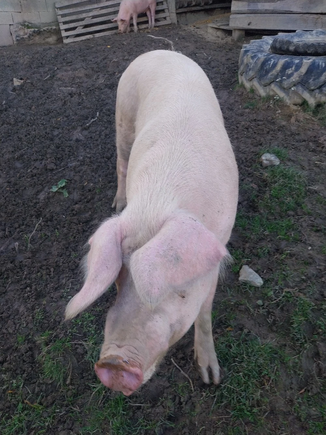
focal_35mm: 26
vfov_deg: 67.3
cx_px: 163
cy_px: 218
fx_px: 326
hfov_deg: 53.1
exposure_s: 1/164
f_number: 1.8
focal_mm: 4
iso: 25
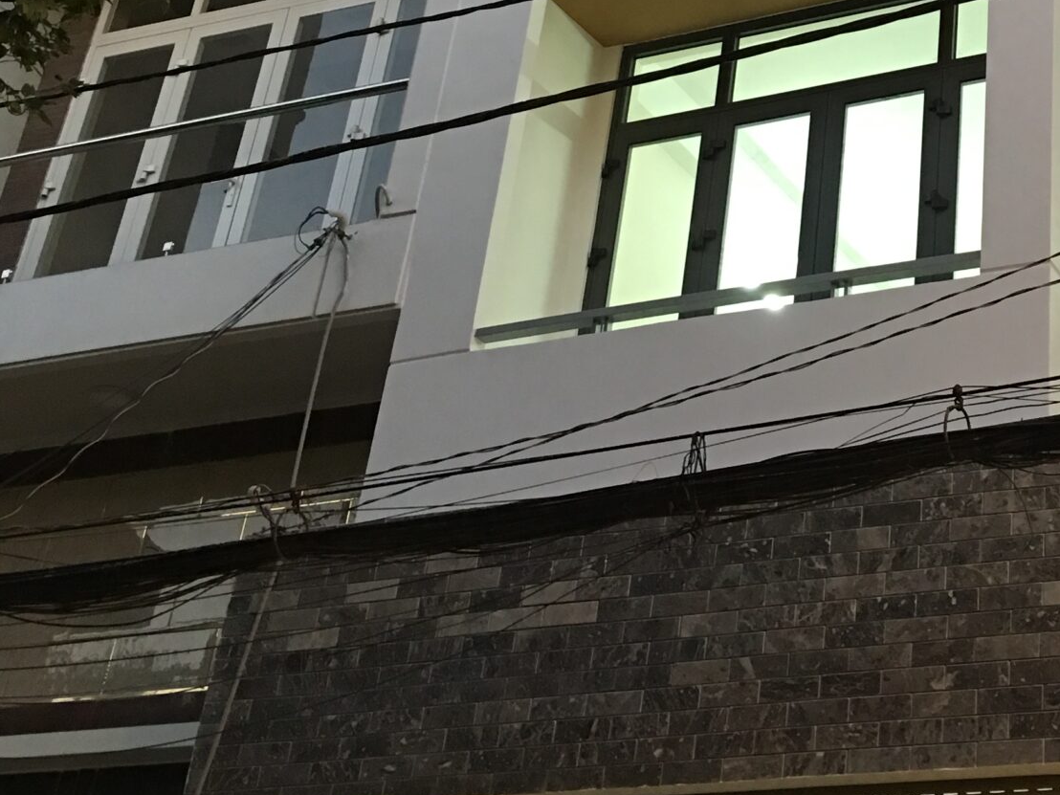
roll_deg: -4.0
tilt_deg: +34.8
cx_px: 916
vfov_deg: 21.1
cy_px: -21
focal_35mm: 67
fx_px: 2052
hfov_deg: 28.1
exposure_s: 1/17
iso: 80
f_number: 2.2
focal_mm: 4.15
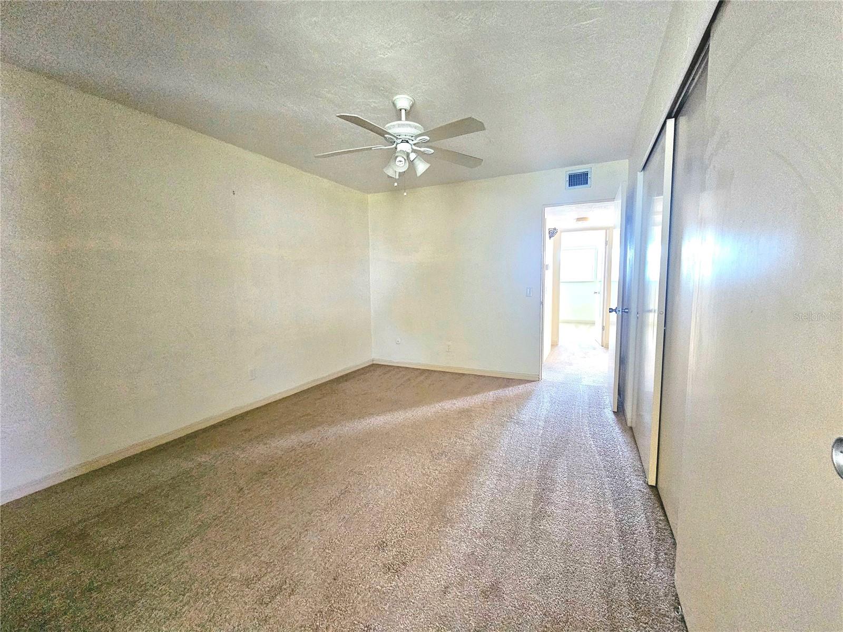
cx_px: 422
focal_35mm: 13
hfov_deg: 106.2
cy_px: 316
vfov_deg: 89.9
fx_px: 317
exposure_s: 1/24
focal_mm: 2.2
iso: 640
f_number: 2.2
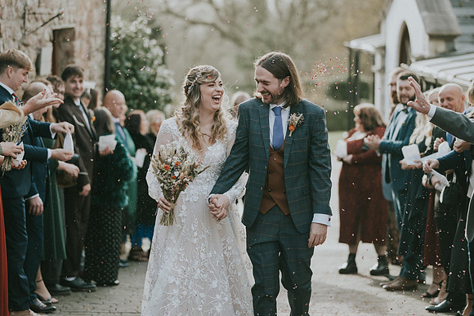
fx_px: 1495
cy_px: 145
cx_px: 198
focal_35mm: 114
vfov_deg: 12.1
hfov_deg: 18.0
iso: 100
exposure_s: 1/640
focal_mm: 85
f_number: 1.8
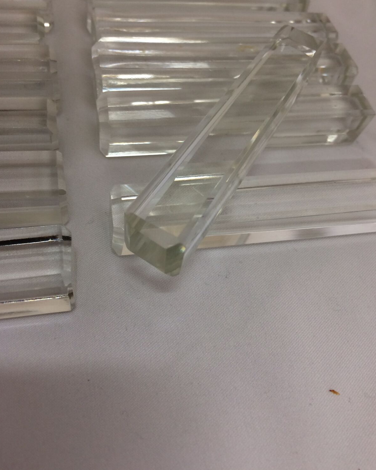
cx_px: 186
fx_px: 431
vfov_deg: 57.1
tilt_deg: -56.0
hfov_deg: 47.1
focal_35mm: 31
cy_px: 221
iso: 32
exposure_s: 1/33
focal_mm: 4.15
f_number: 2.2
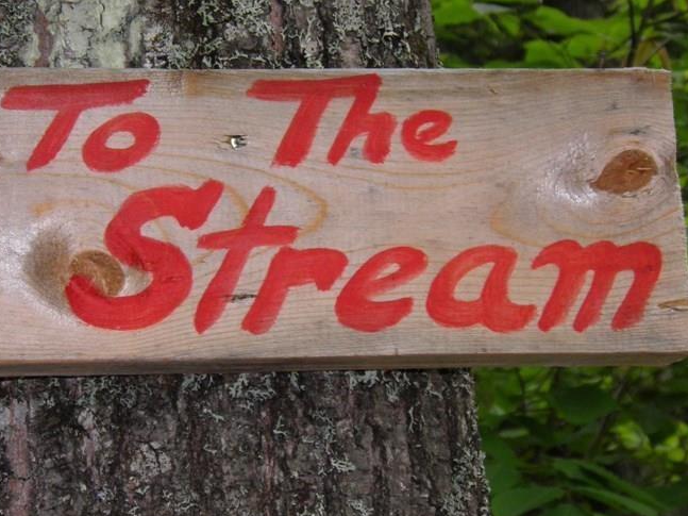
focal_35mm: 133
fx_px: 2643
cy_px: 203
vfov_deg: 11.1
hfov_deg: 14.8
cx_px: 248
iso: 100
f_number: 3.9
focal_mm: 15.2
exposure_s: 1/100
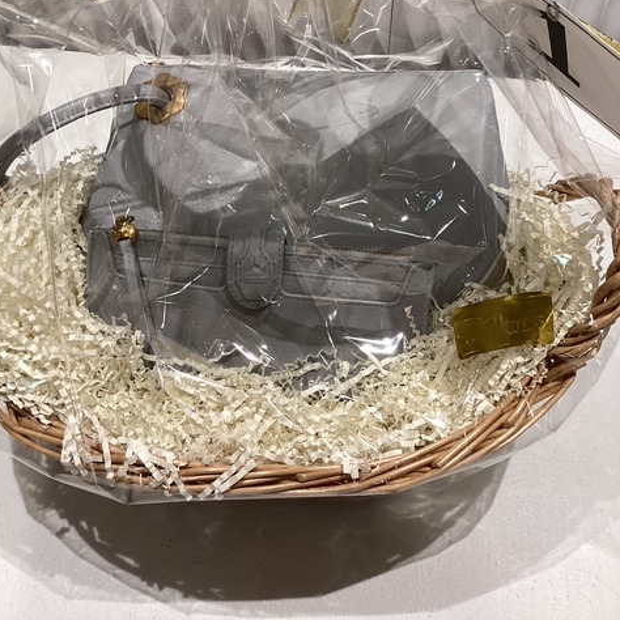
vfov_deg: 44.2
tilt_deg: -51.5
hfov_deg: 44.9
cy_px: 203
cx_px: 307
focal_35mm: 37
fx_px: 750
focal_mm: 3.3
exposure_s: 1/60
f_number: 2.4
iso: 125
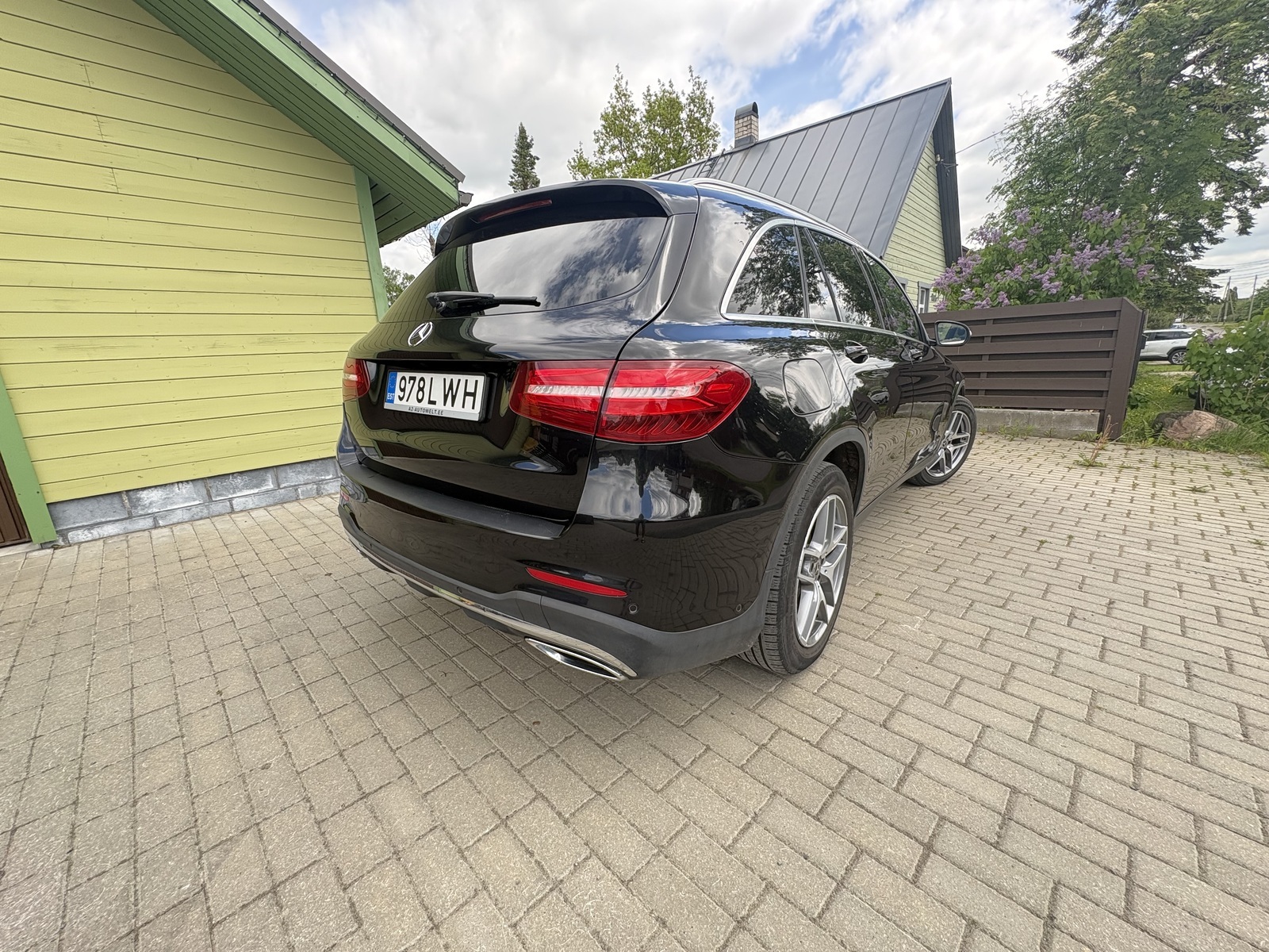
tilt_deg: -14.1
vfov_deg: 85.7
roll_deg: +2.7
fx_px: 513
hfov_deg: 102.1
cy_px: 476
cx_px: 634
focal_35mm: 14
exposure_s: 1/249
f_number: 2.2
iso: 64
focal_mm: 2.22
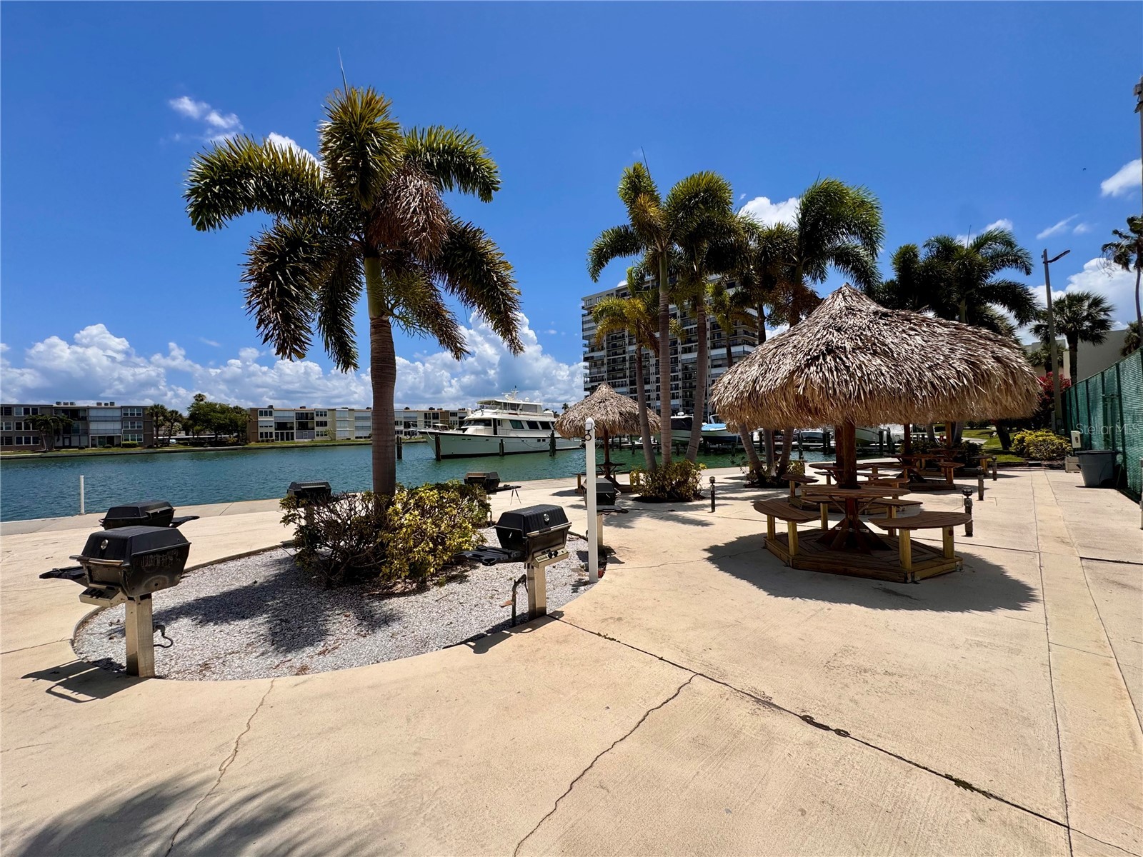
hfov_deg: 102.1
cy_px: 428
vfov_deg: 85.7
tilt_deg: +0.5
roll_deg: +1.3
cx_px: 572
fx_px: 462
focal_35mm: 14
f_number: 2.2
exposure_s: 1/3390
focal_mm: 2.22
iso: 50
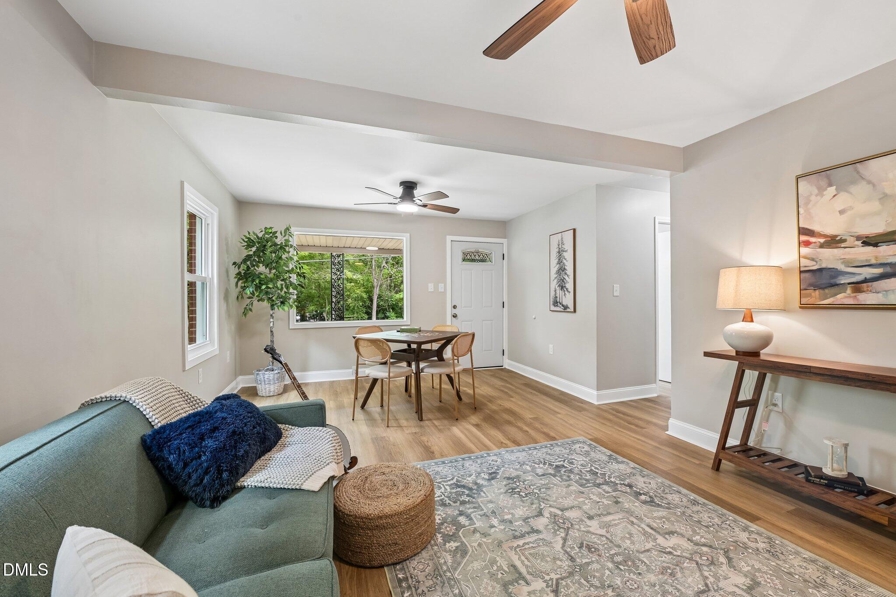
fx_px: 348
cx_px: 448
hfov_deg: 104.3
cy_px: 298
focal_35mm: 14
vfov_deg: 81.2
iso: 200
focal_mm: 14
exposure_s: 1/6
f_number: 9
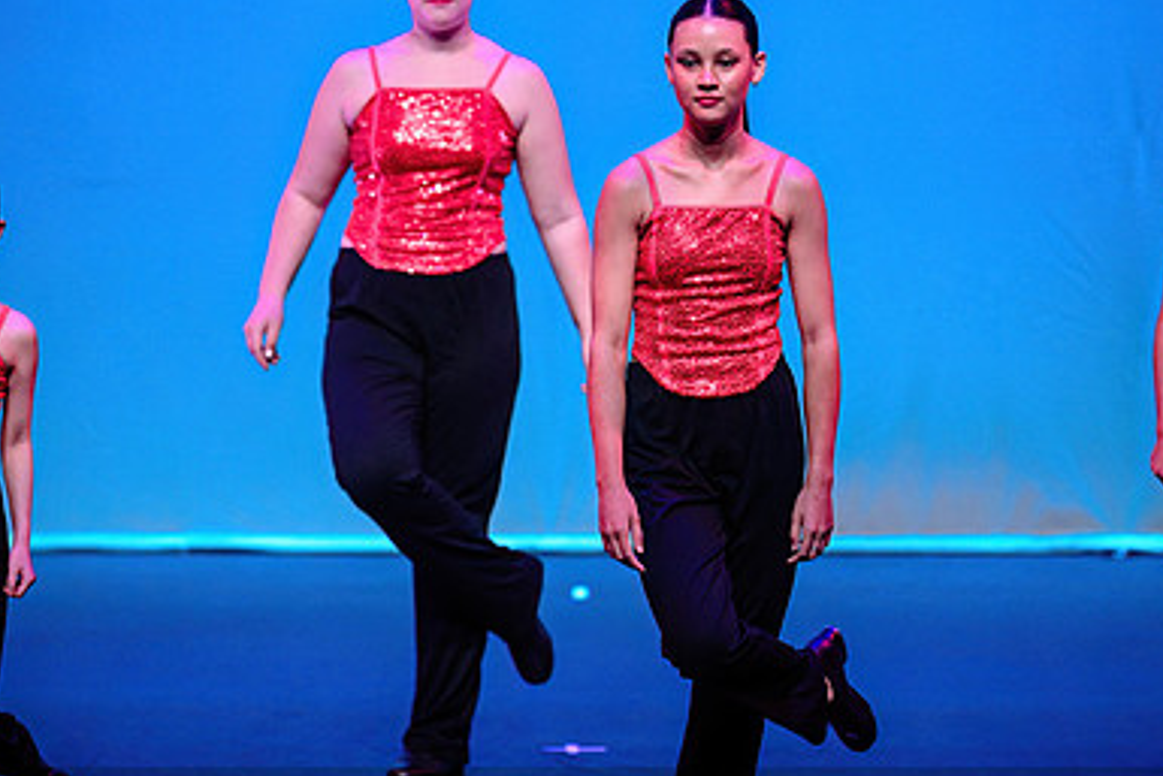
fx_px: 8887
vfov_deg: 5.0
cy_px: 396
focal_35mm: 275
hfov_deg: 7.5
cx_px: 550
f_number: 2.8
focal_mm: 165
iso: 1600
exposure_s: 1/500
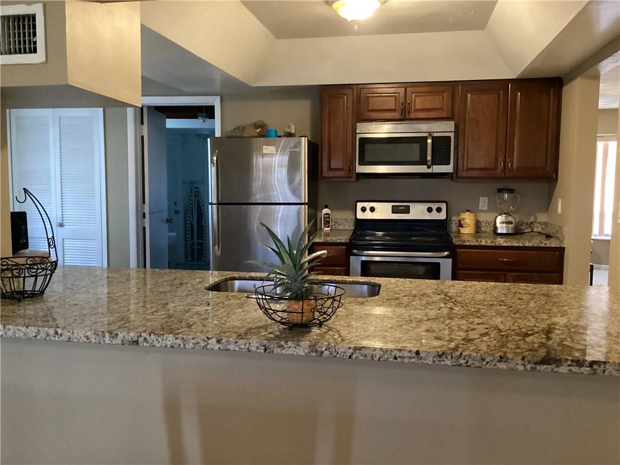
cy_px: 232
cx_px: 310
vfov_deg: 45.4
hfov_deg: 58.4
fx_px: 555
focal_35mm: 31
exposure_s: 1/24
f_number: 2.4
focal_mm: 3.3
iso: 640
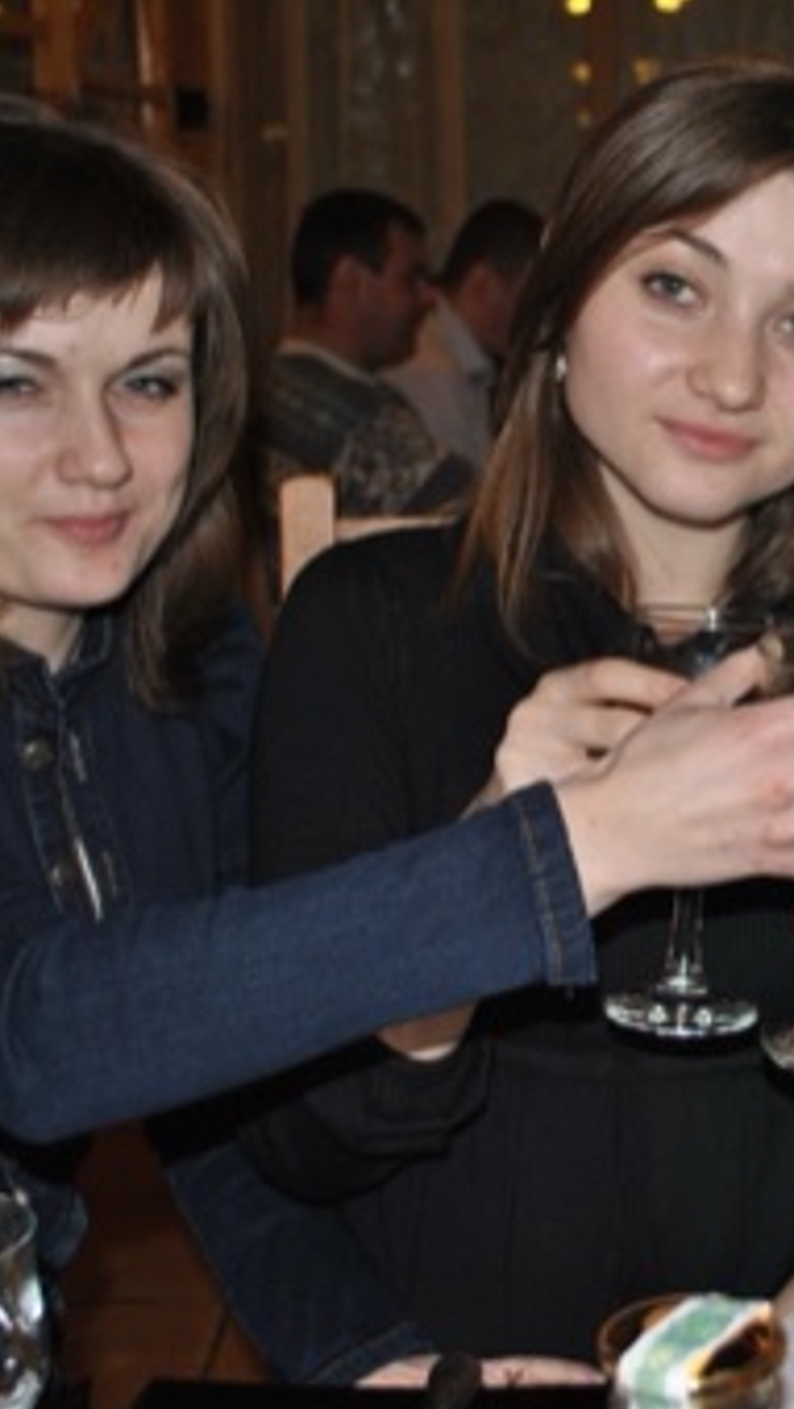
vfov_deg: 39.2
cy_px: 707
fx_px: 1981
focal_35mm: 53
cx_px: 719
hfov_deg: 22.1
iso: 200
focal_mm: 22
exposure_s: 1/60
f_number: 4
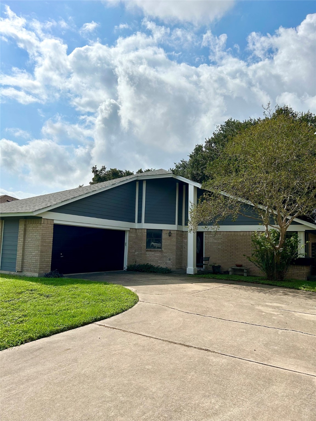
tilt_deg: +6.2
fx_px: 316
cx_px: 158
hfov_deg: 53.1
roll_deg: -1.9
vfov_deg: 67.3
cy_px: 210
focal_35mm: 26
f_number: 1.5
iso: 50
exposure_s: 1/14286
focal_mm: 5.7
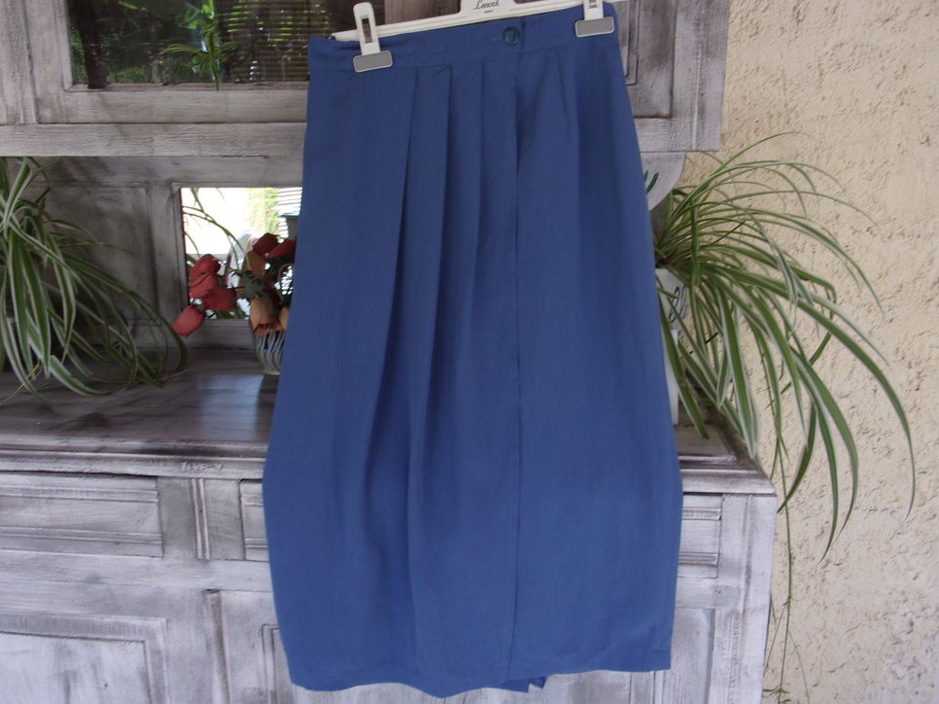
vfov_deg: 48.2
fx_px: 786
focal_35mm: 29
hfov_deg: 61.7
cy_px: 343
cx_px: 464
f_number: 3.9
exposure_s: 1/50
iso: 80
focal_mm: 5.1
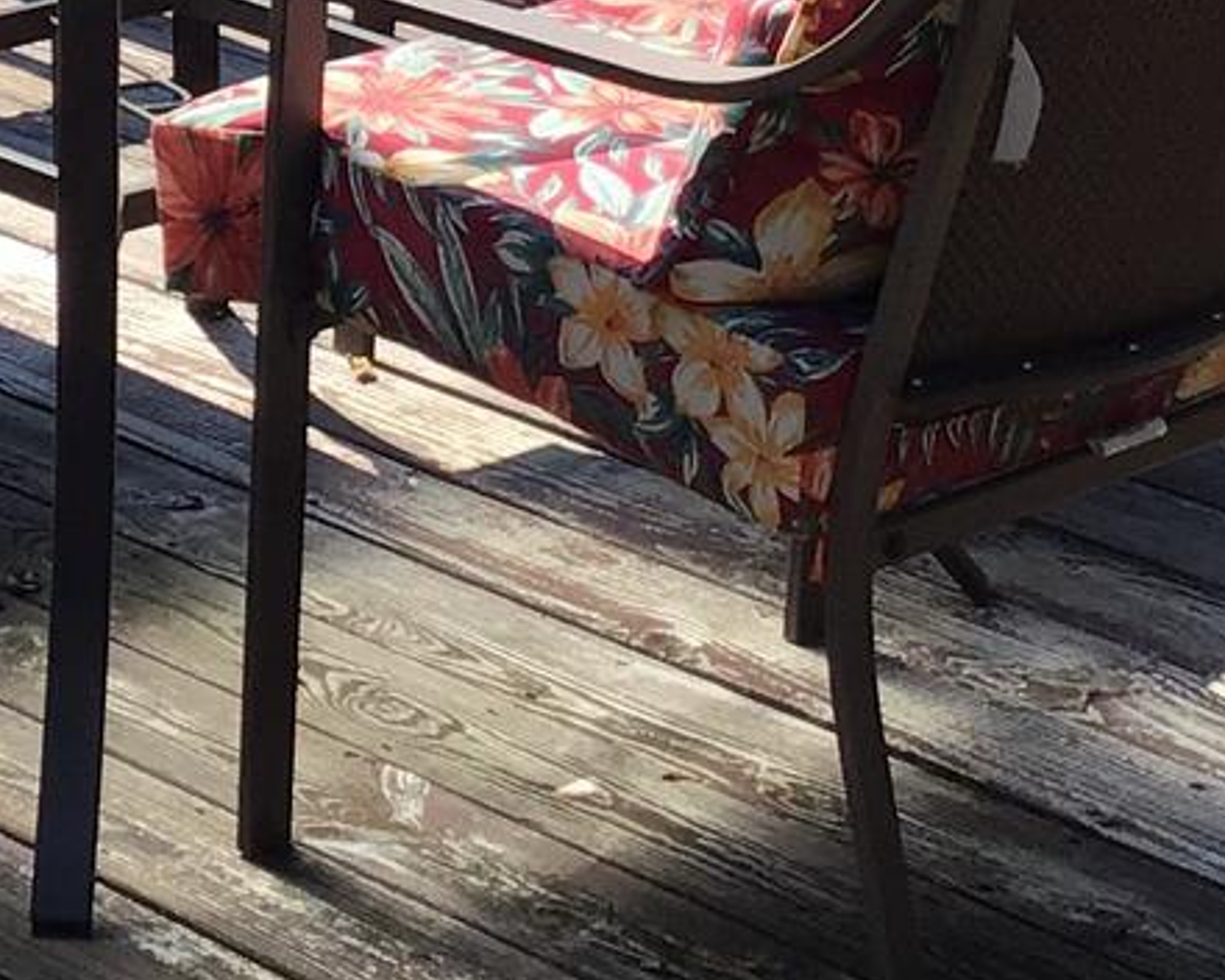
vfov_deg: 10.8
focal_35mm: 141
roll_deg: +0.2
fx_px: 5112
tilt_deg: -15.0
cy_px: -70
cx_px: 39
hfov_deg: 13.5
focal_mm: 3.3
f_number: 2.4
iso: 25
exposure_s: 1/702
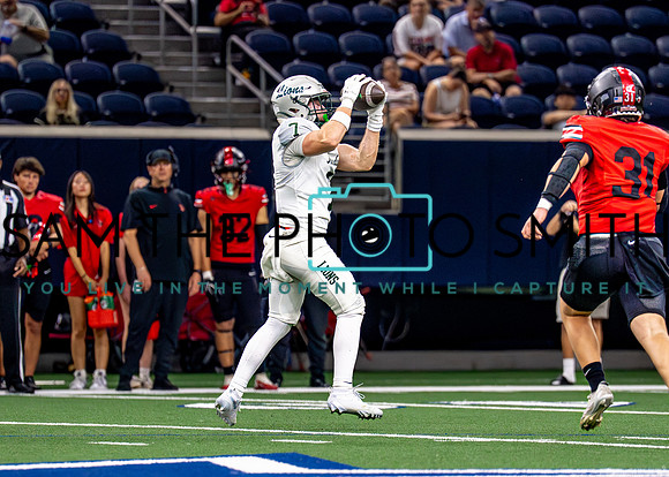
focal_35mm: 409
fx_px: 7771
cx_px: 409
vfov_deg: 3.5
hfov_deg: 4.9
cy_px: 292
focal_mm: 197
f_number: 2.8
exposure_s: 1/2000
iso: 4000
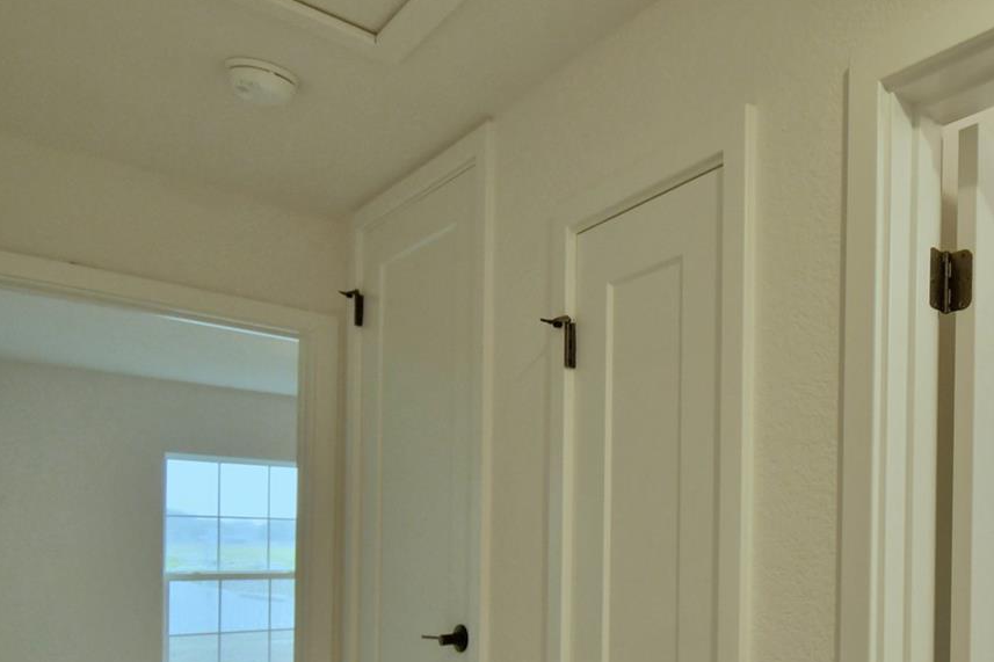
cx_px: 865
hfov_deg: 57.7
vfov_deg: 43.6
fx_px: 773
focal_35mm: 28
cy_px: 554
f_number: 4.5
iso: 400
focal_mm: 10
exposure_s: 1/80
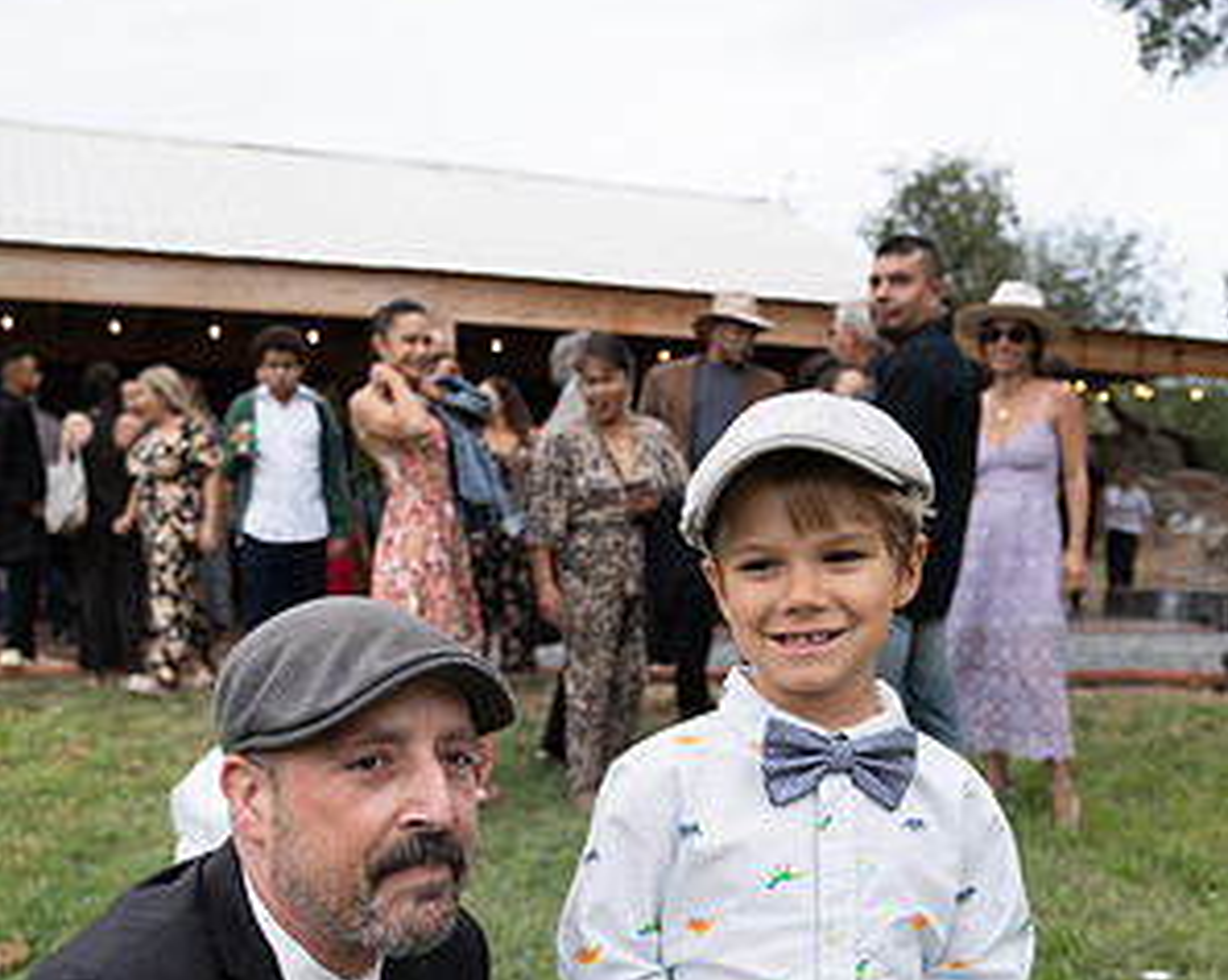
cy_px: 835
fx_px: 1343
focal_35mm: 37
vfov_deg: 38.0
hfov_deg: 49.1
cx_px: 616
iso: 160
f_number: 4
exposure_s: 1/160
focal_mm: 26
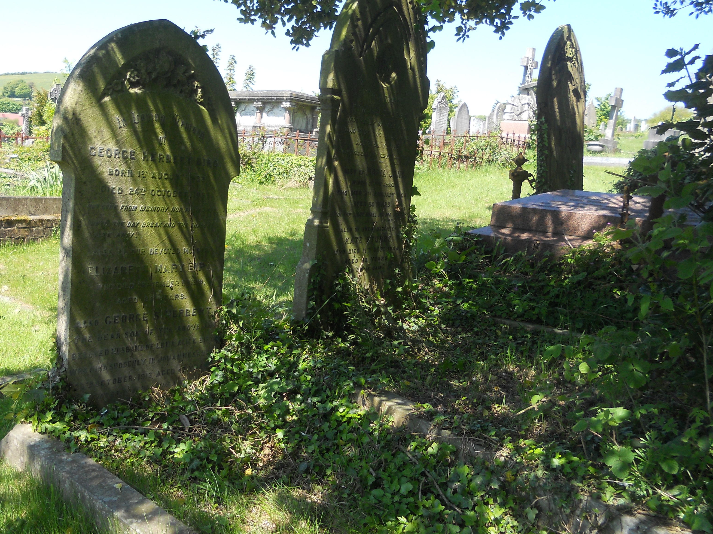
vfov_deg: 40.6
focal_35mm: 35
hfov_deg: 52.0
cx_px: 264
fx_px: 721
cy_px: 236
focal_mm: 4.9
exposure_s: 1/250
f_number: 3.2
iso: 80
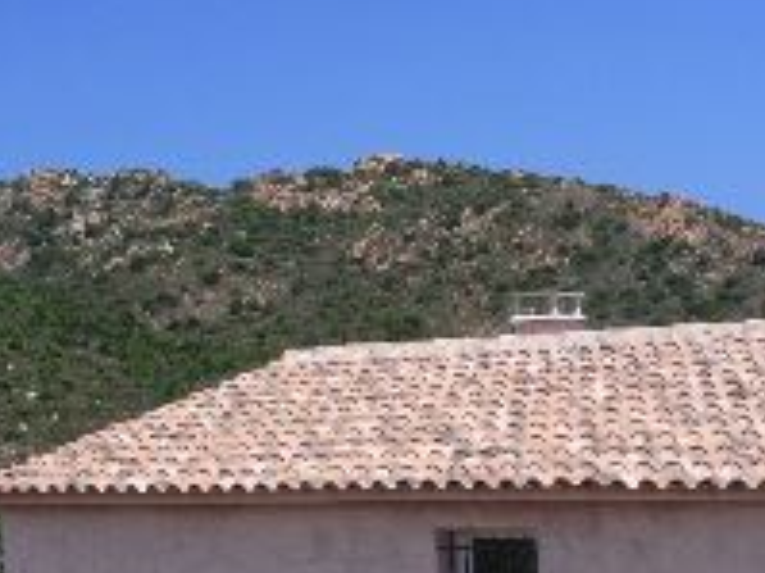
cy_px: 554
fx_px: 1988
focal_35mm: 90
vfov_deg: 16.1
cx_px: 461
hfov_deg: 21.8
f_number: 5.6
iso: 80
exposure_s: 1/125
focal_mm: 7.4
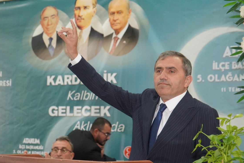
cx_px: 104
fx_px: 420
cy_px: 100
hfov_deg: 32.3
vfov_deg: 21.9
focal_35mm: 62
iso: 4000
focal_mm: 43
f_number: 4.5
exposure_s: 1/160
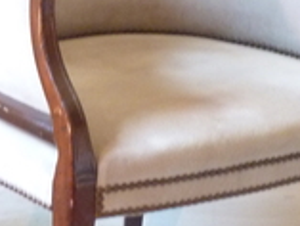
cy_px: 111
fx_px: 1951
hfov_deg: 8.8
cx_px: 195
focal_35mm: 225
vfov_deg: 6.6
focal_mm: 9.7
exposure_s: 1/8
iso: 400
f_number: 3.9
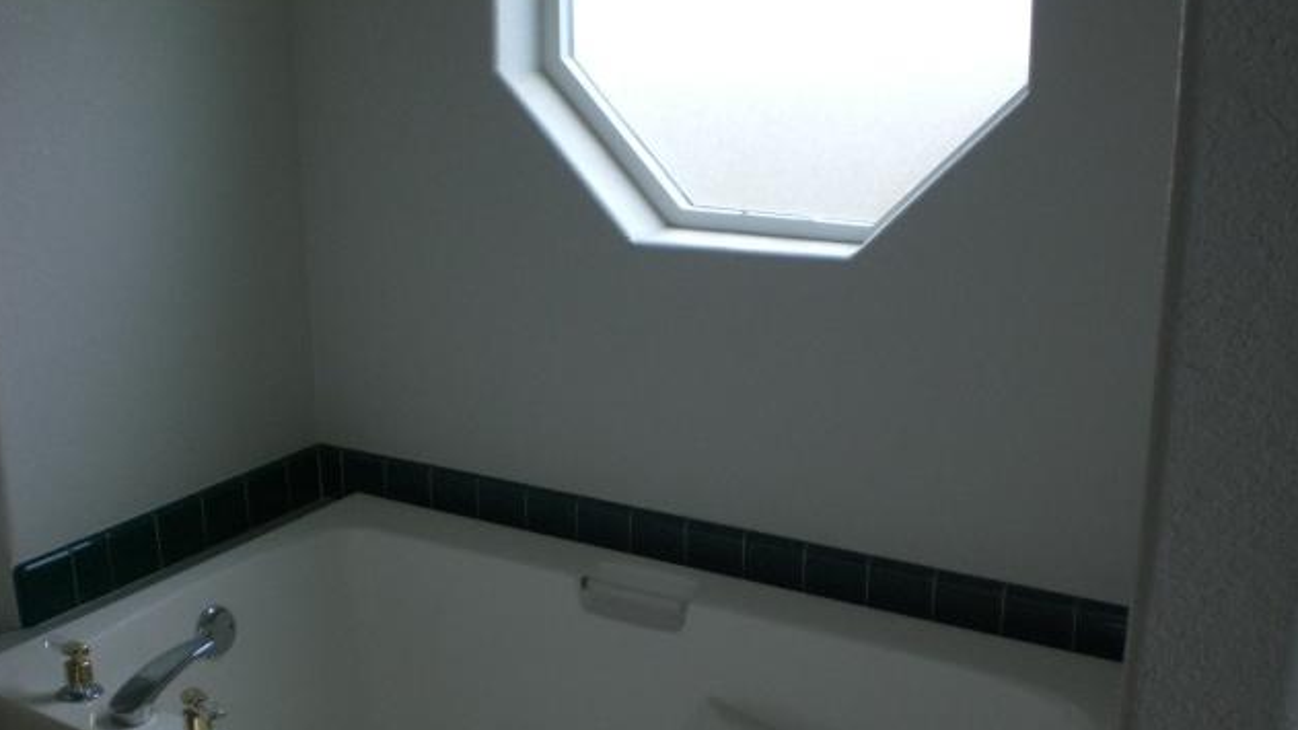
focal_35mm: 42
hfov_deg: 48.4
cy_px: 401
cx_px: 644
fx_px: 1446
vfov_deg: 28.3
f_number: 3.1
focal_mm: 6.3
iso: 200
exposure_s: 1/100
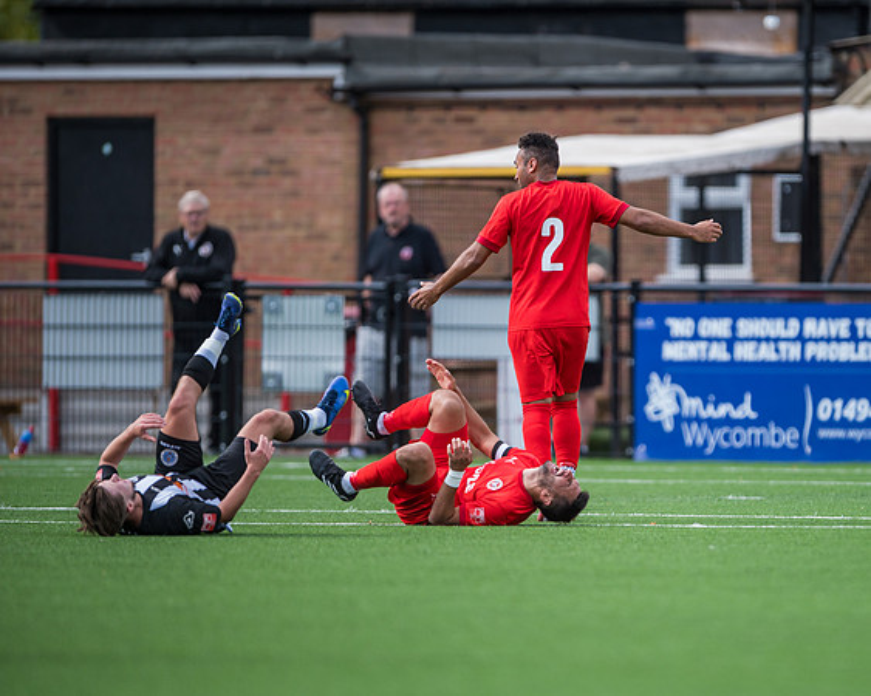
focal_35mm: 539
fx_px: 13879
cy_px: 416
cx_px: 625
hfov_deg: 3.6
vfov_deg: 2.9
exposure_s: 1/2000
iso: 400
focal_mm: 400
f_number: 2.8
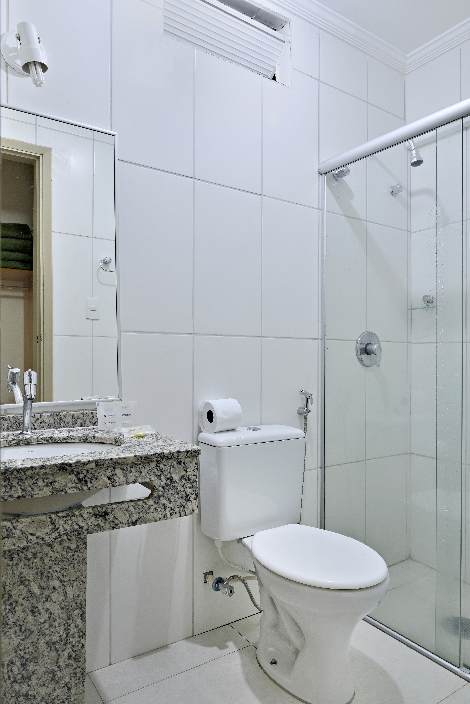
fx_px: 470
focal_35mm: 24
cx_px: 235
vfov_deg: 73.7
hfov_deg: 53.2
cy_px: 352
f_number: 16
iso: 100
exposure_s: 6
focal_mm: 24
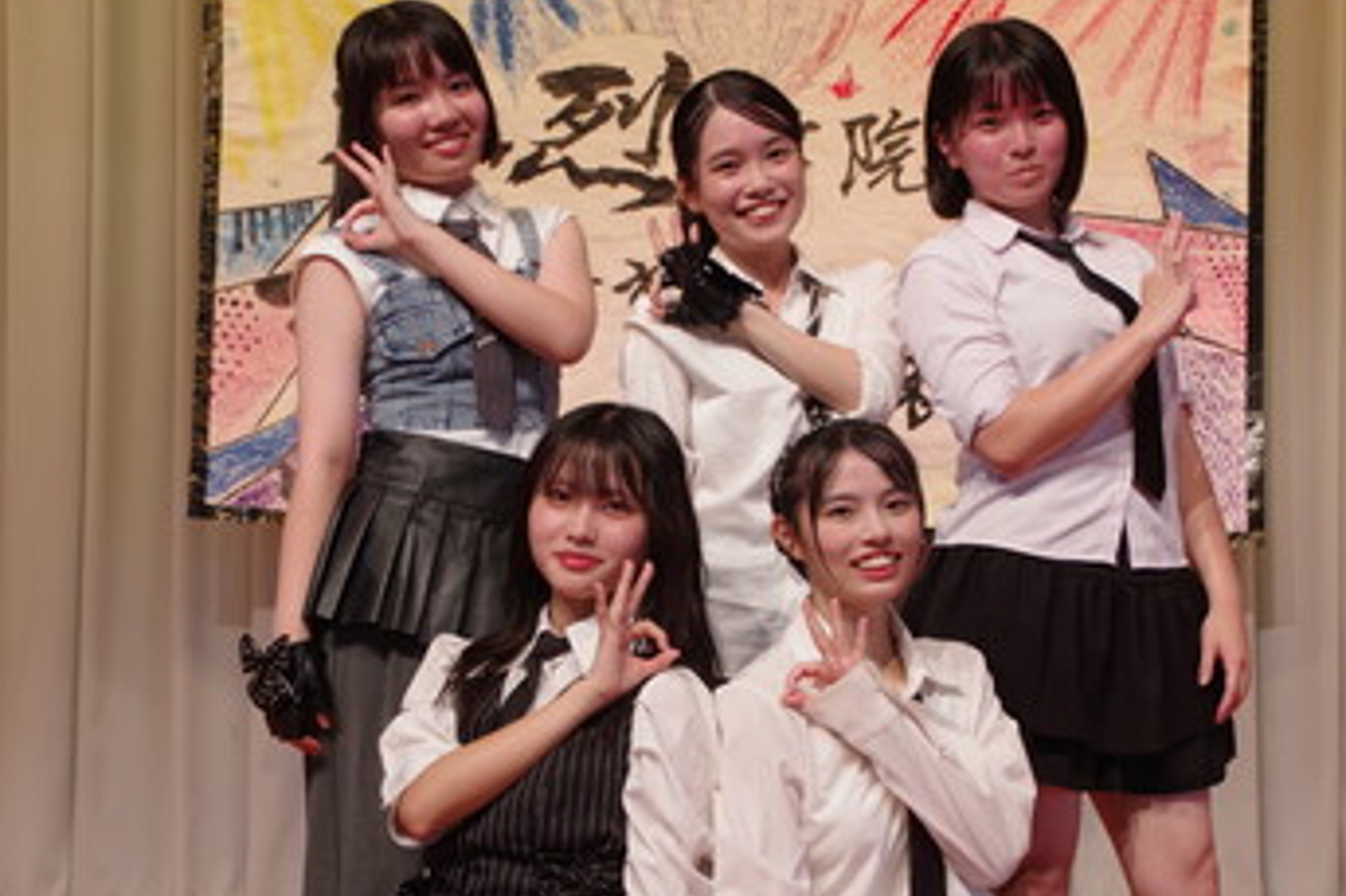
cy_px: 497
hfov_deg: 27.8
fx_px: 2715
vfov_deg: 18.7
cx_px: 759
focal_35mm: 73
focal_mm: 37
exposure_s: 1/80
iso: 1600
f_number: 6.3
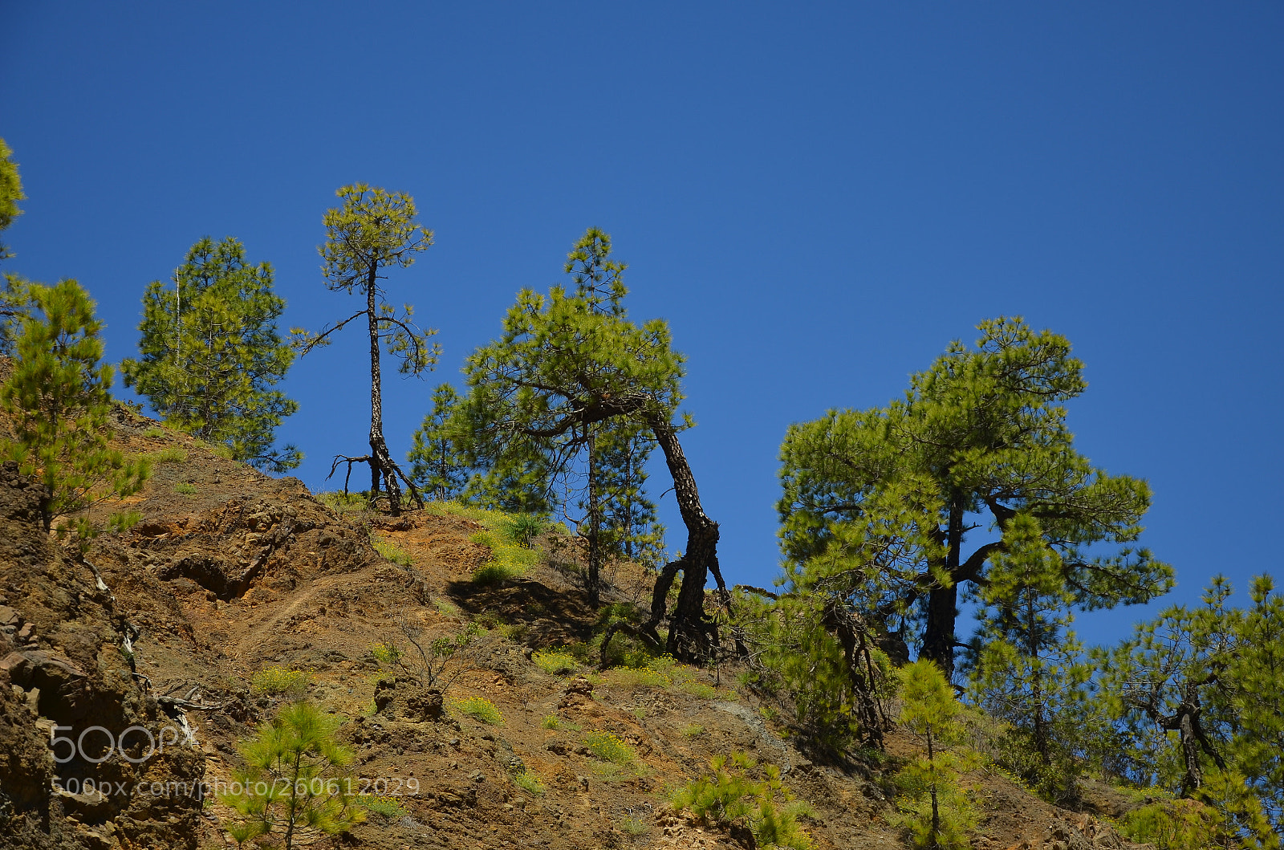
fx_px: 2776
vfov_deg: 17.4
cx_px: 642
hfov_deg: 26.0
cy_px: 425
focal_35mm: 78
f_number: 5.6
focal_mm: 52
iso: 100
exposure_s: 1/400
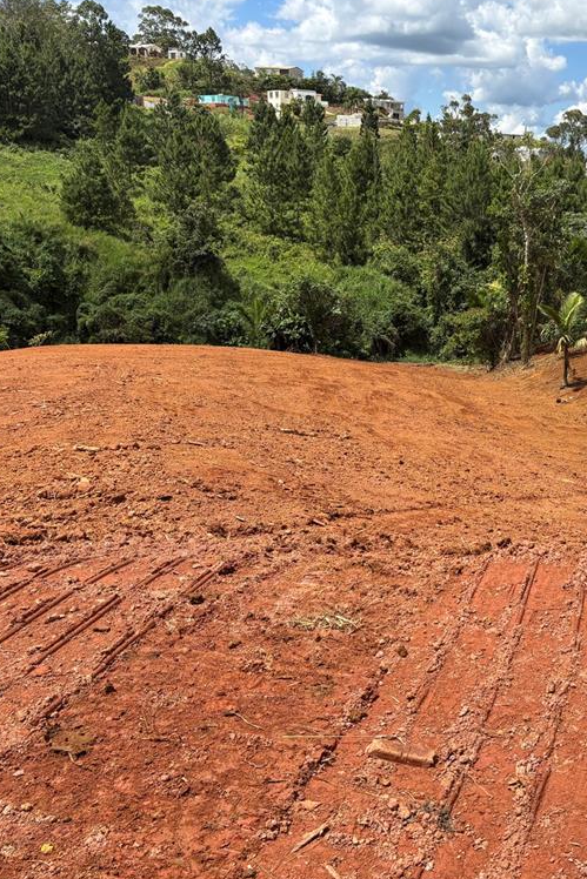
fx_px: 904
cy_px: 434
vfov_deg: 51.9
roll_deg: -1.9
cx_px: 493
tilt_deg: -17.6
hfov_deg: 34.5
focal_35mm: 37
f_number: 1.6
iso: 50
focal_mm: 5.96
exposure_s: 1/3205
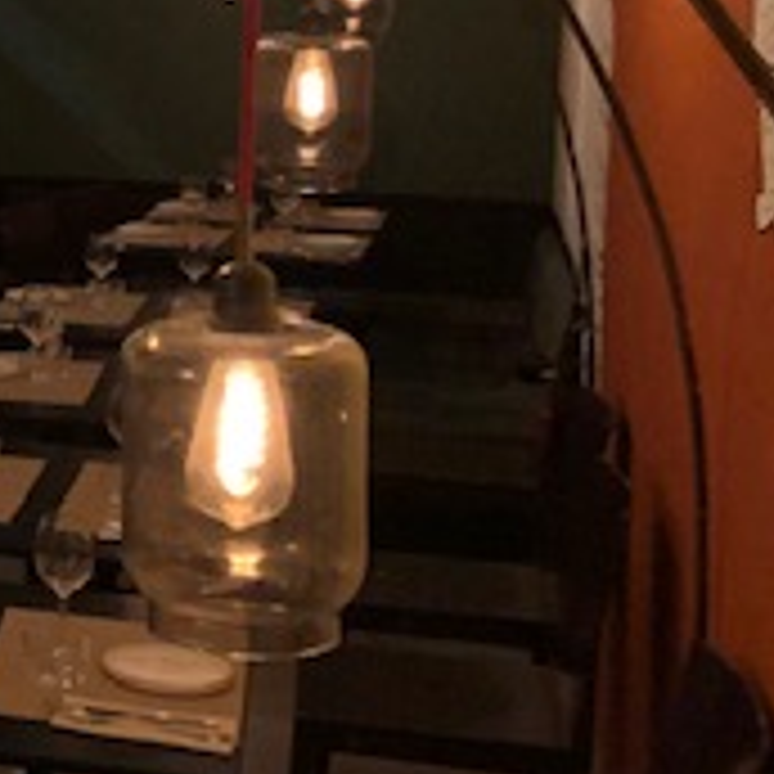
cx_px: -630
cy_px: 135
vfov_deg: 18.7
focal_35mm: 92
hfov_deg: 16.0
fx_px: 2327
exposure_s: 1/20
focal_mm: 4
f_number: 1.8
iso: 640
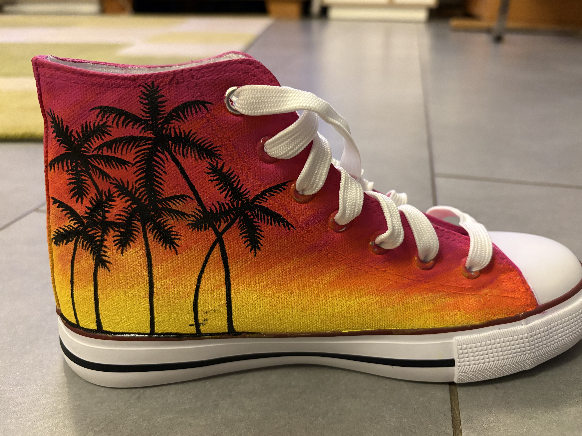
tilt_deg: -25.5
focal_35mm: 27
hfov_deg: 65.3
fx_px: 454
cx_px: 299
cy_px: 213
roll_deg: -0.6
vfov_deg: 51.3
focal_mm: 5.96
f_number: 1.6
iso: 500
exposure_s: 1/25
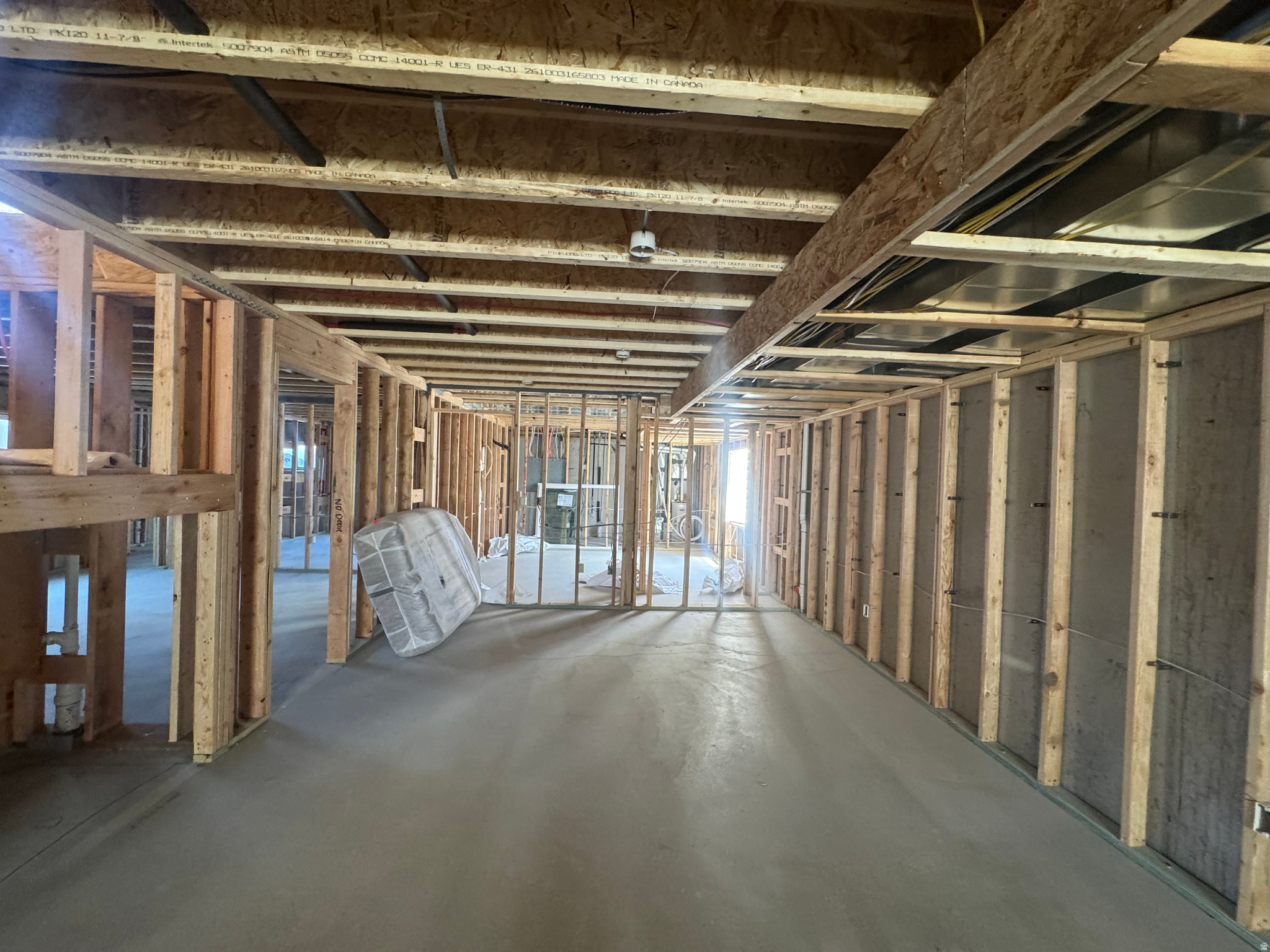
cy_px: 476
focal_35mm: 14
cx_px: 635
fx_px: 514
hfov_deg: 102.1
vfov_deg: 85.7
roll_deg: -1.6
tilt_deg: -0.6
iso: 320
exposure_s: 1/93
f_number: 2.2
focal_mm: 2.22
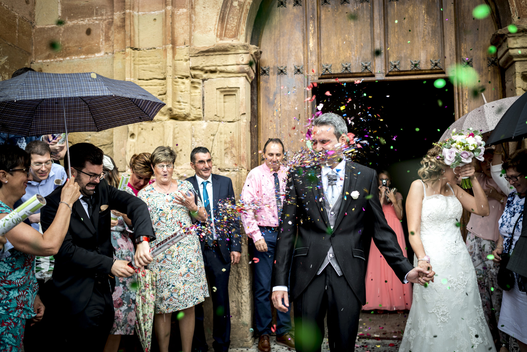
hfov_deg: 54.4
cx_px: 264
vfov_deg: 37.9
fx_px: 513
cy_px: 176
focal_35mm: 35
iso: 400
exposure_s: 1/200
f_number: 2.8
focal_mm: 35
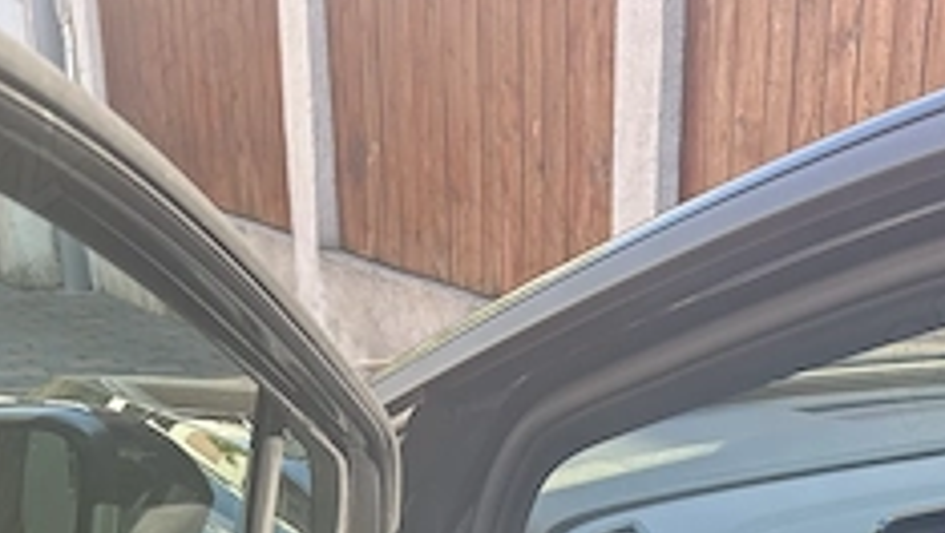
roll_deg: -4.8
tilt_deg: -25.6
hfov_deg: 30.1
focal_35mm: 67
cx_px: 840
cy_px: 864
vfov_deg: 16.1
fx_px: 1680
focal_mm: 6.86
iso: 64
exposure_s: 1/121
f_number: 1.78
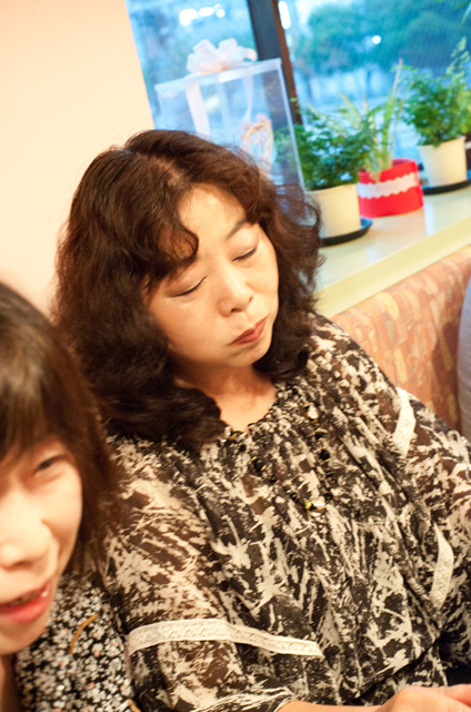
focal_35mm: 50
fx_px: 985
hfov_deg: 26.9
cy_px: 356
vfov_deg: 39.7
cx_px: 236
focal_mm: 50
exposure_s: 1/30
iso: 6400
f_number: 8
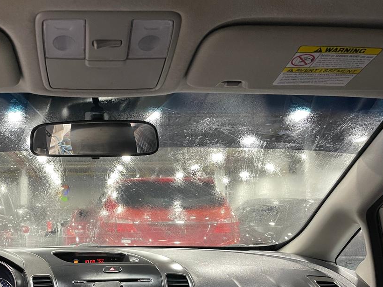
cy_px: 192
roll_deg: +1.4
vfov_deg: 36.4
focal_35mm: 39
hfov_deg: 46.3
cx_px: 98
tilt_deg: +2.0
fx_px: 431
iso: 320
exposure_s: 1/60
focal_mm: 5.1
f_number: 1.6
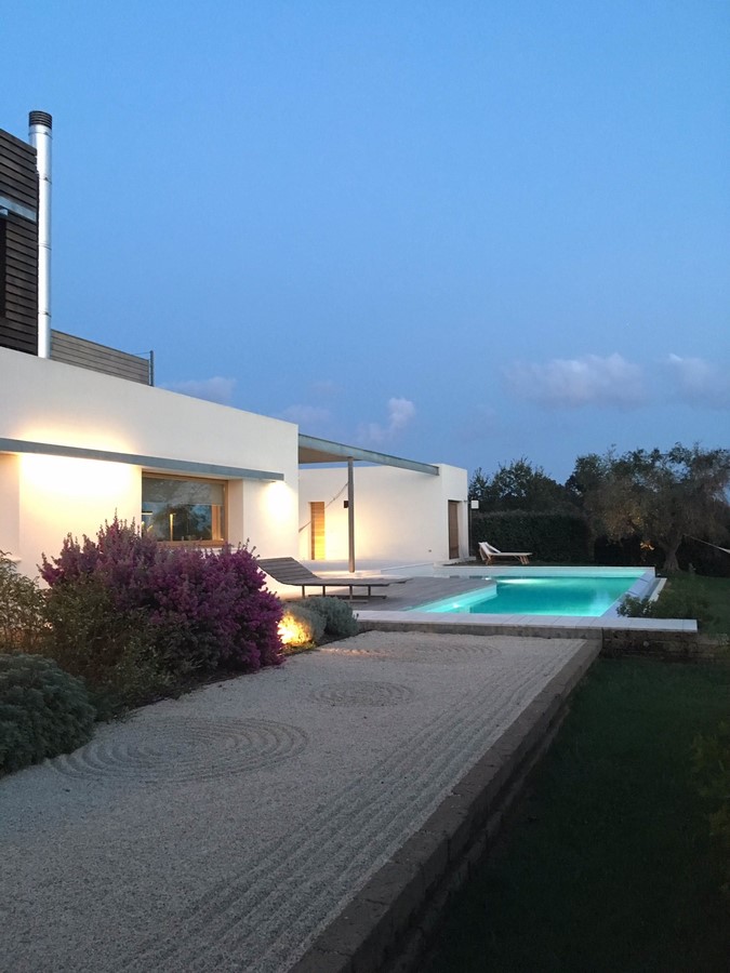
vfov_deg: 61.7
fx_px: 815
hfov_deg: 48.2
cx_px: 365
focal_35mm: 29
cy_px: 486
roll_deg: +0.5
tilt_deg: +2.2
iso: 400
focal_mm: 4.15
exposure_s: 1/17
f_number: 2.2
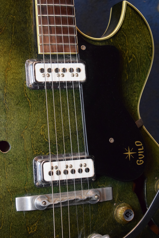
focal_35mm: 82
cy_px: 119
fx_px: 547
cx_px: 80
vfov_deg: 24.6
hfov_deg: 16.6
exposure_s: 1/60
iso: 4000
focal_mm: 55
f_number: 5.6
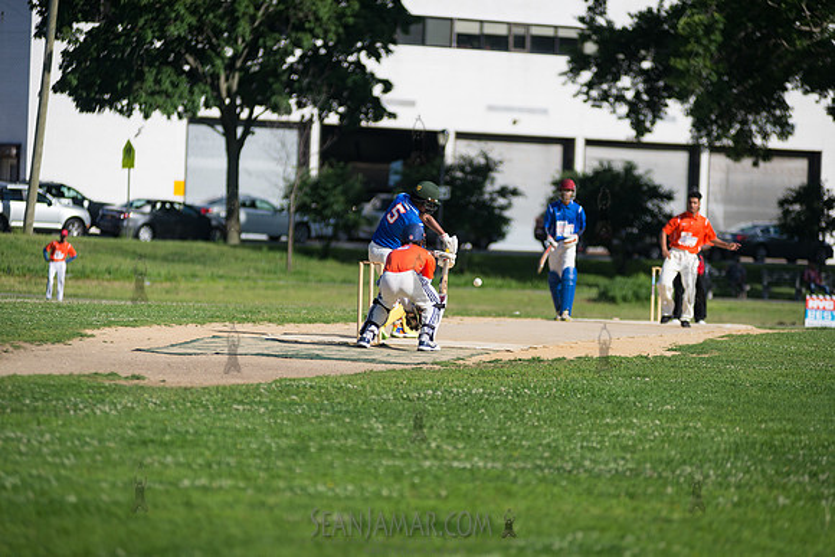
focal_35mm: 200
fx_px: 4640
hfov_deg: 10.3
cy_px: 278
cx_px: 418
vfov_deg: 6.9
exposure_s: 1/4000
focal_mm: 200
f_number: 2.8
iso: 200
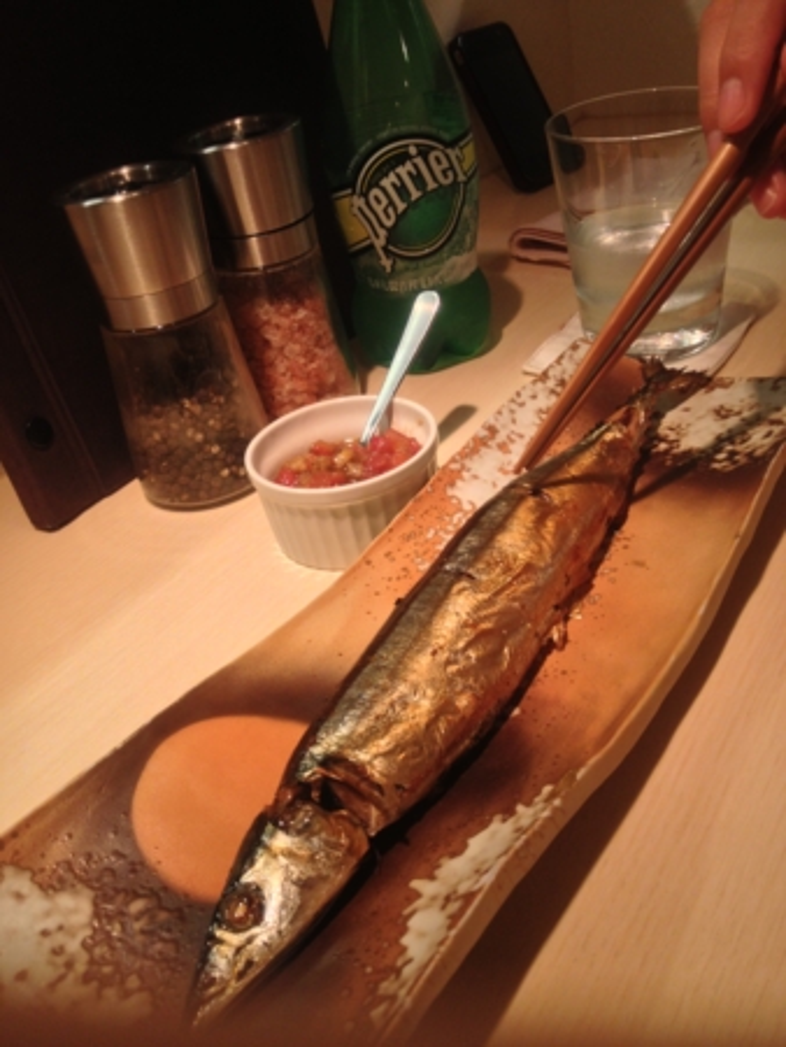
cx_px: 393
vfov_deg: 52.6
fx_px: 1059
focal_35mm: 35
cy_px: 524
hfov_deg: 40.7
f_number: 2.4
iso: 64
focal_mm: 4.28
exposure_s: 1/20
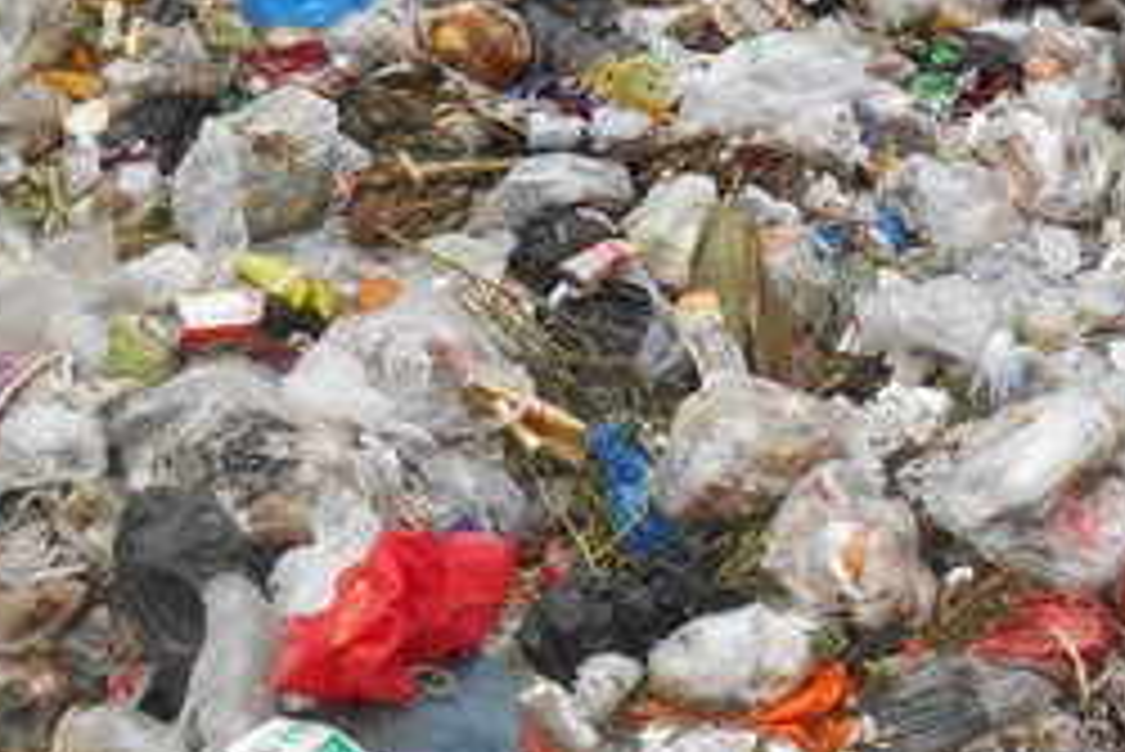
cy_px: 43
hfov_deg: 35.0
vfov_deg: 24.2
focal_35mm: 54
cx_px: 981
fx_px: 1688
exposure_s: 1/80
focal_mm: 4.7
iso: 80
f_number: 3.4
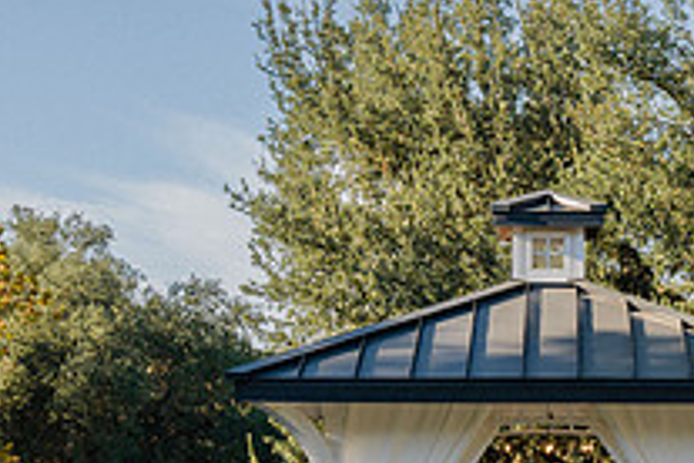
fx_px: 1889
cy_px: 475
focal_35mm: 98
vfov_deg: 13.7
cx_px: 607
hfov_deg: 20.5
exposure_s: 1/800
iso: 200
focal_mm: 35
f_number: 3.5
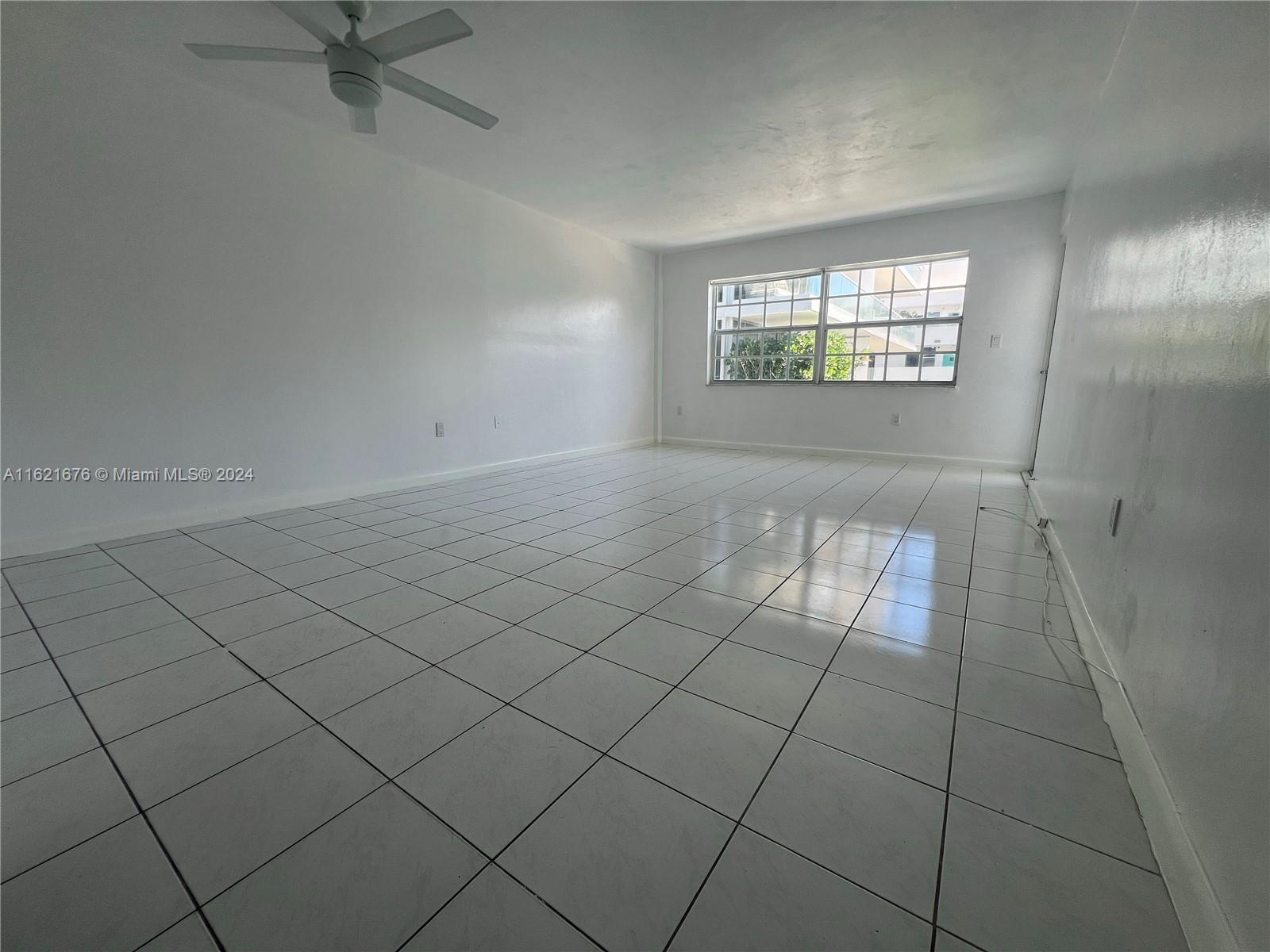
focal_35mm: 13
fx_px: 477
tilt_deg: -9.9
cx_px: 635
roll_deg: +0.0
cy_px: 476
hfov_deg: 106.2
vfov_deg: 89.9
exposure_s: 1/169
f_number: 1.8
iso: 32
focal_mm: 1.57
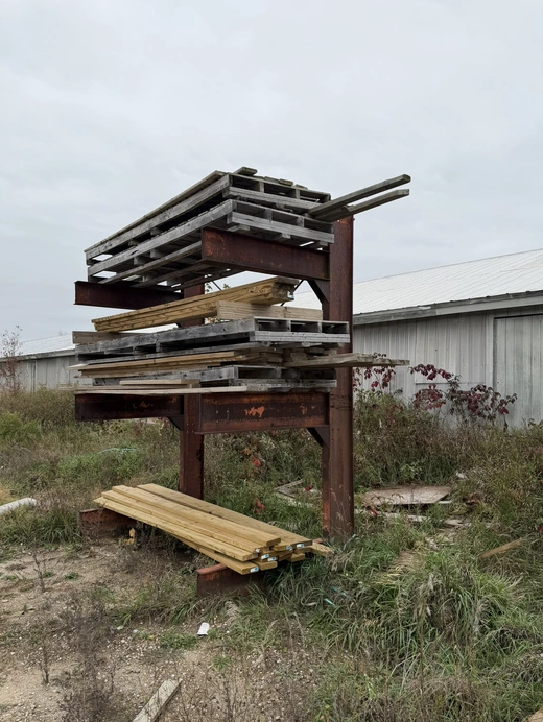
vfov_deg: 67.2
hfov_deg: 53.1
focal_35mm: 26
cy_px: 377
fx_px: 543
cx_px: 250
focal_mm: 6.76
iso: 80
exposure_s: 1/1437
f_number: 1.78
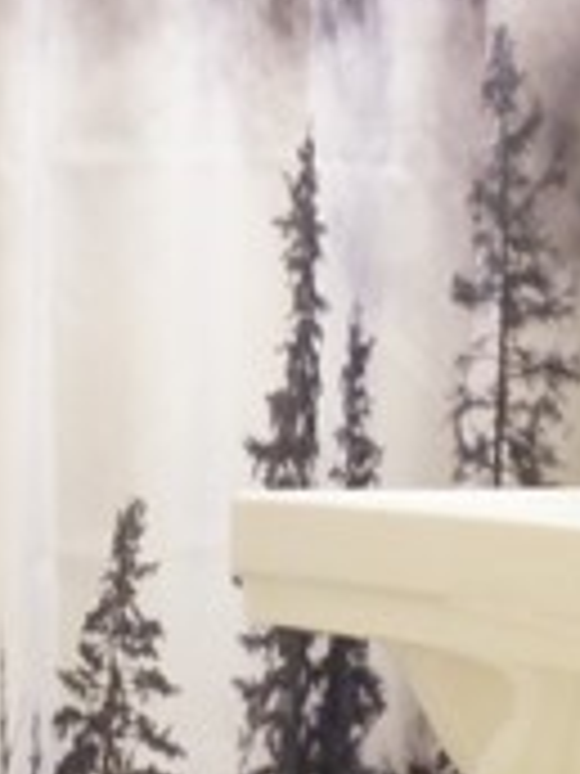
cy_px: 252
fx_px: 2882
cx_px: 97
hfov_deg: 11.4
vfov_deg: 15.3
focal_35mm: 129
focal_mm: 20
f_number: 22
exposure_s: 1/2
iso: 3200
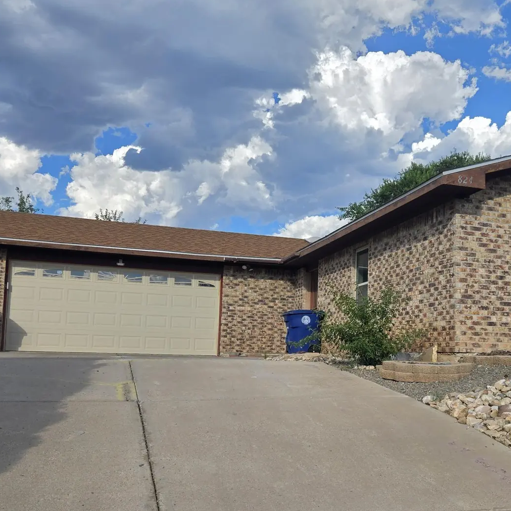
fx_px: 651
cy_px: 308
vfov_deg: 42.6
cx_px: 358
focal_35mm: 39
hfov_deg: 42.0
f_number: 1.8
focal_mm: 5.4
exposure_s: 1/2921
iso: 40
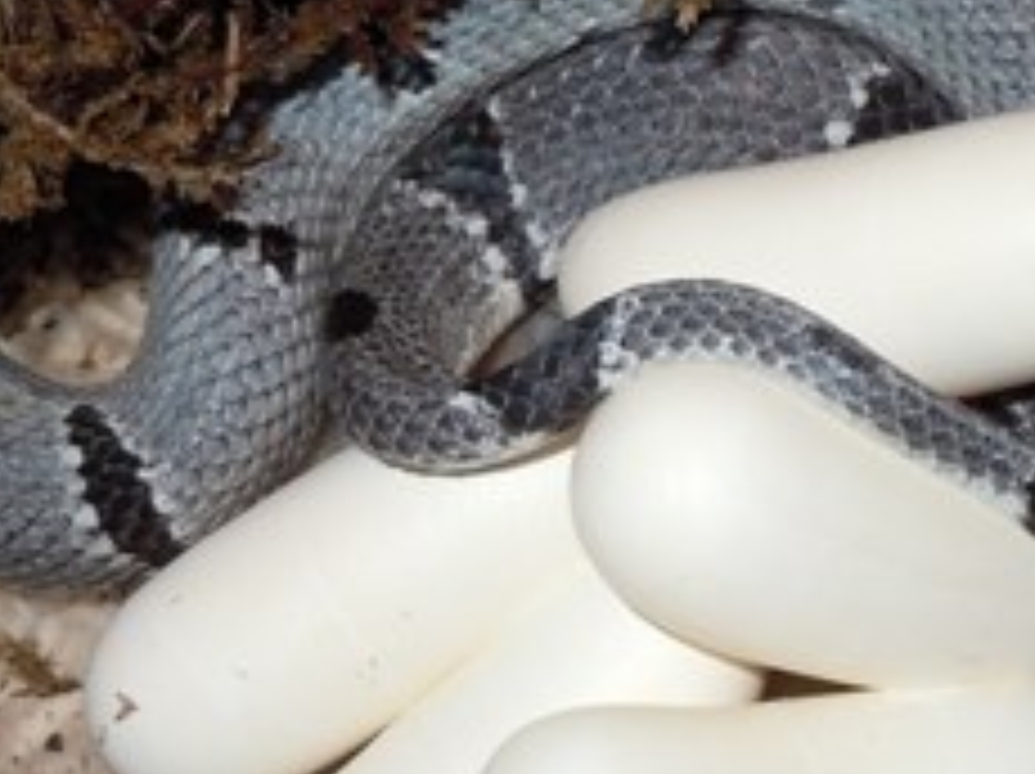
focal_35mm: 78
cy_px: 504
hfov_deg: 25.0
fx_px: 2330
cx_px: 644
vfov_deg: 18.8
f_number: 3.7
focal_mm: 5
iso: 100
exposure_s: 1/25
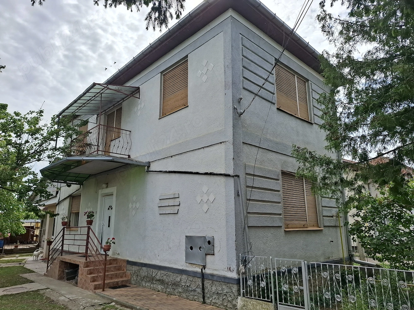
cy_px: 155
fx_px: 275
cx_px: 207
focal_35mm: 23
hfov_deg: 73.9
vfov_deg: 58.9
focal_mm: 5.54
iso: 50
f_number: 1.8
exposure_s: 1/2110
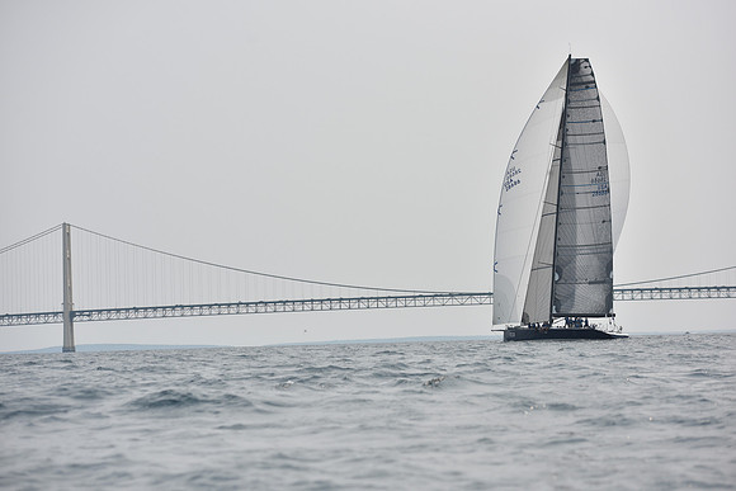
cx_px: 368
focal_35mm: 82
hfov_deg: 24.8
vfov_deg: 16.7
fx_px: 1677
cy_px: 246
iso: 250
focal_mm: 82
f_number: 5
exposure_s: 1/5000
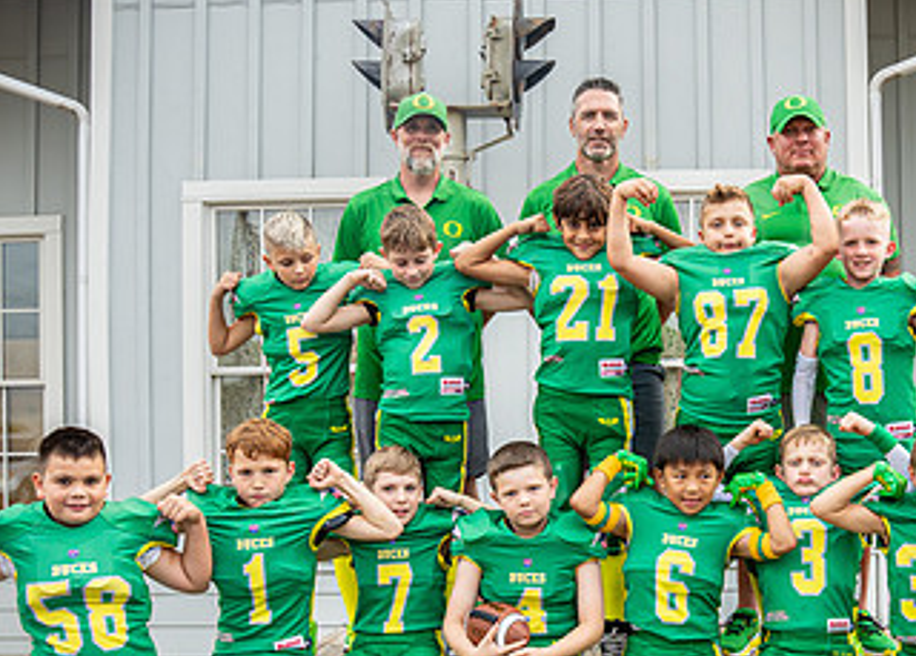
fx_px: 1354
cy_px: 442
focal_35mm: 52
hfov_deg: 36.7
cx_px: 661
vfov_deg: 27.0
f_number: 4
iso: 800
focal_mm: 24
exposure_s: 1/800
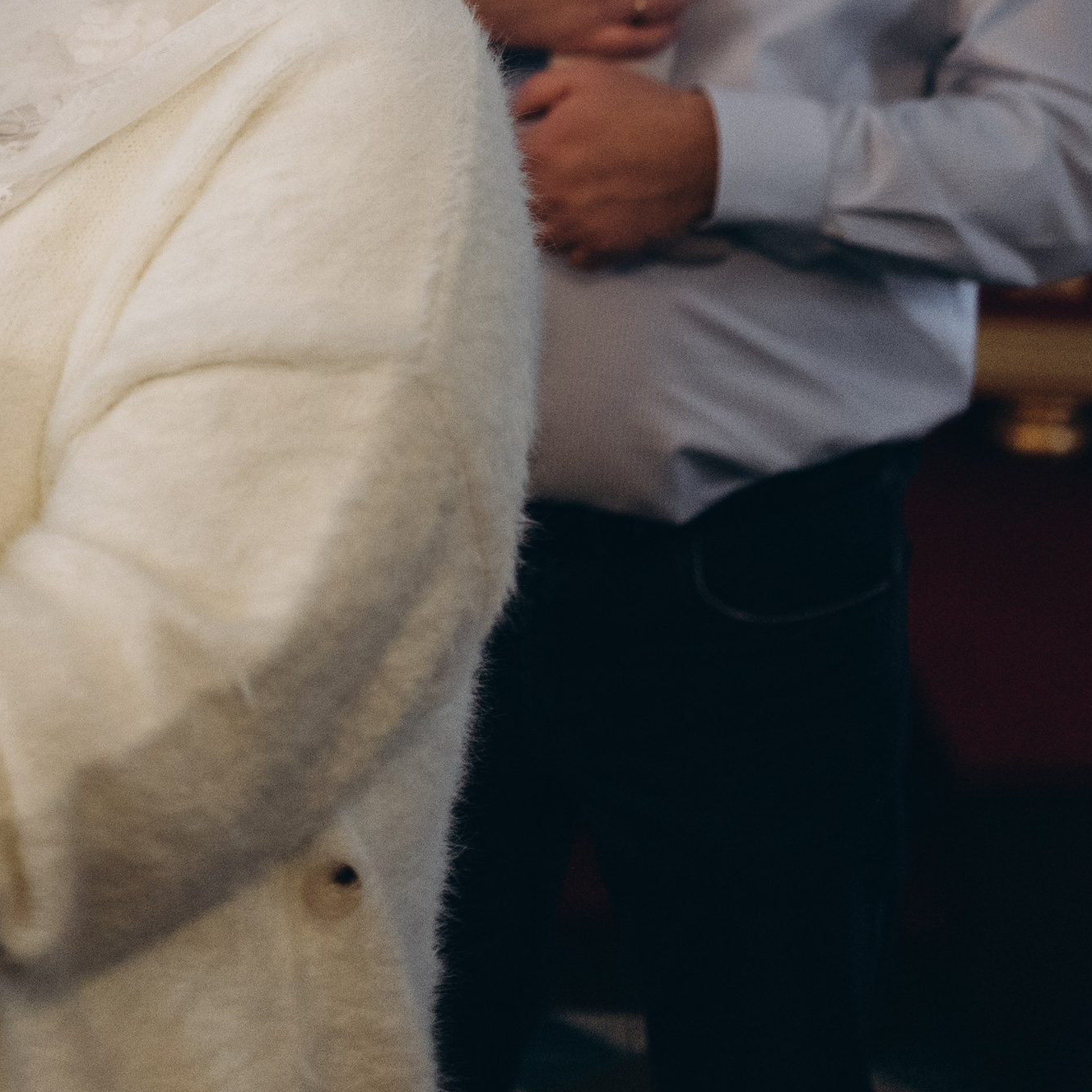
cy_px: -400
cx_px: 155
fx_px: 3069
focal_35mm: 86
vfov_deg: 18.5
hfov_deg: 19.9
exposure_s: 1/200
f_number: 1.8
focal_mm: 35
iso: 2000
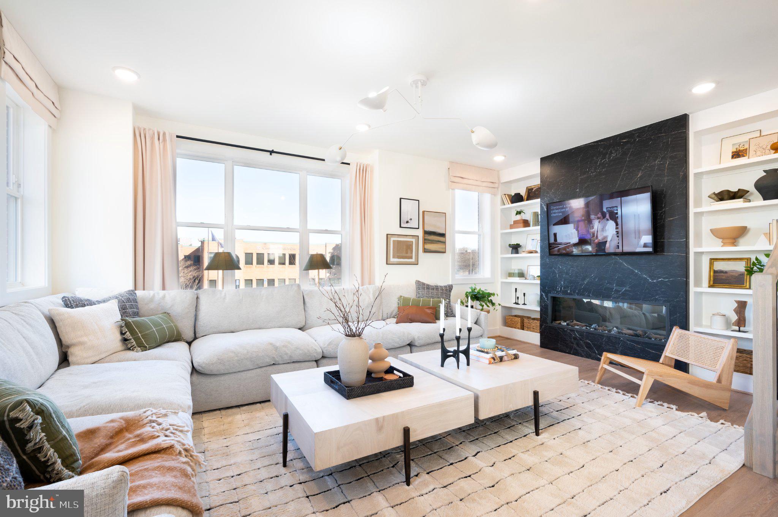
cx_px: 389
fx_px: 345
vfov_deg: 73.7
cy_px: 258
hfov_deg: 96.8
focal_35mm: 16
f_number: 16
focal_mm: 16
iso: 800
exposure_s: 1/160
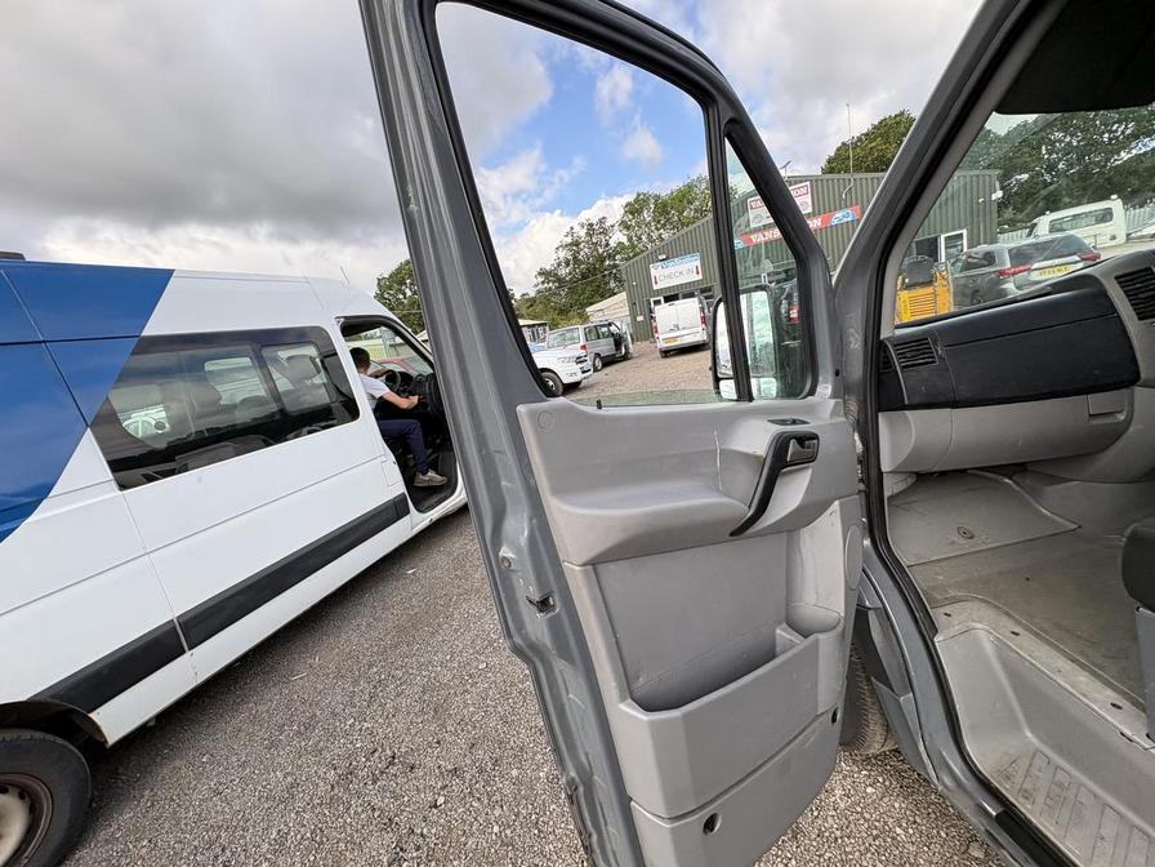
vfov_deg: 85.7
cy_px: 434
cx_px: 578
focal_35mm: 14
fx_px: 467
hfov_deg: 102.1
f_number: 2.2
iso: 40
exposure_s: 1/344
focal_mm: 2.22
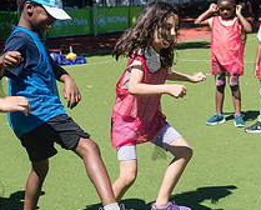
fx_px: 704
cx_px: 159
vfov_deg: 16.9
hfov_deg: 21.0
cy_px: 138
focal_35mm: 91
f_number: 4
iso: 320
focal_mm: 35
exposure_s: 1/2500
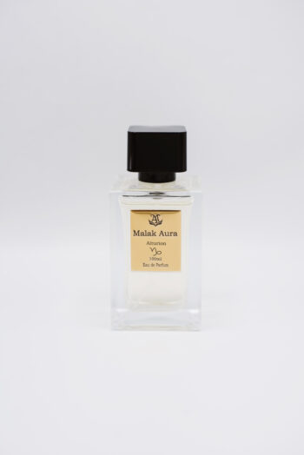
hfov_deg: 27.0
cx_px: 152
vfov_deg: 39.6
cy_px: 228
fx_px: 632
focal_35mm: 50
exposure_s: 1/250
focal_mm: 50
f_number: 2.2
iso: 50
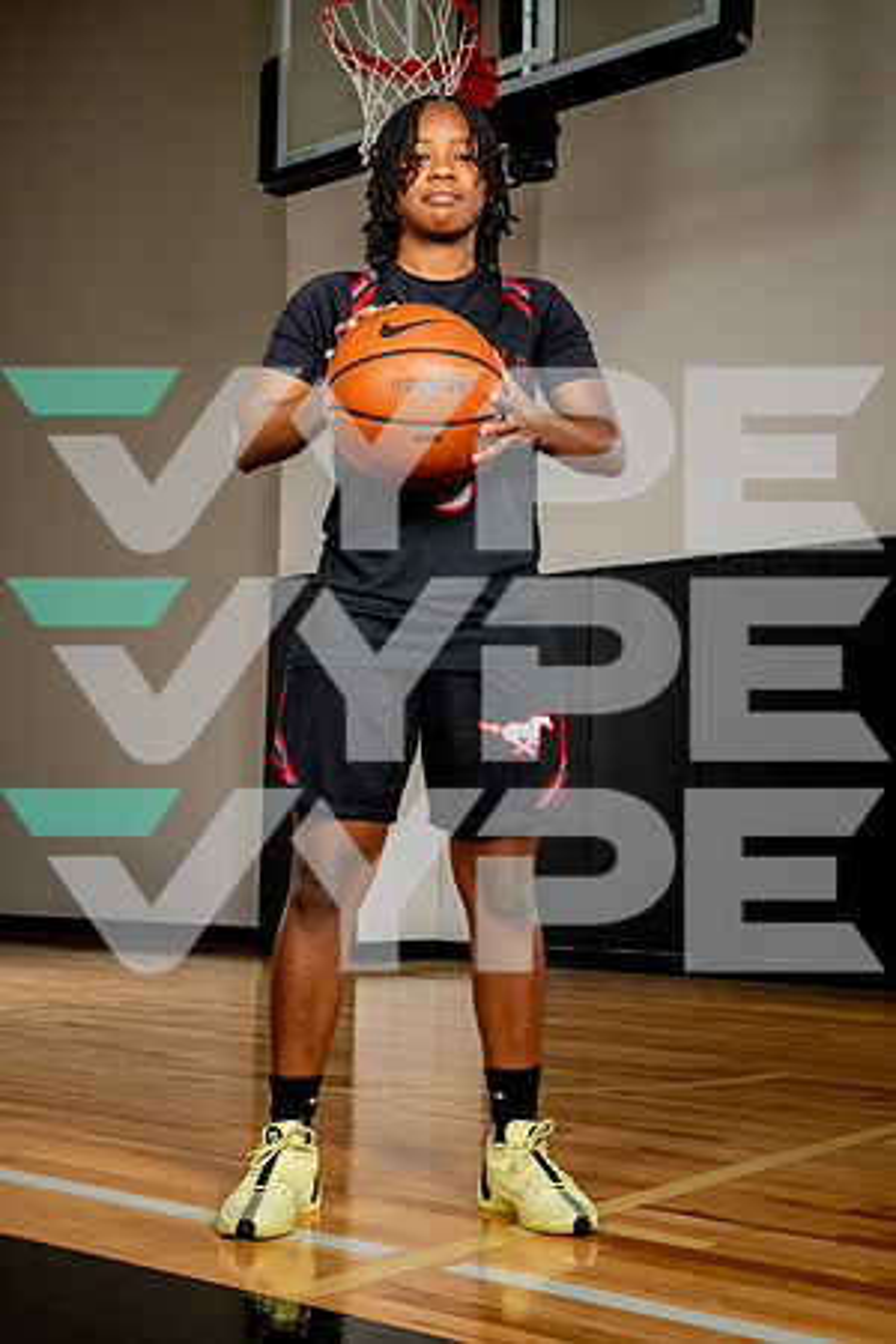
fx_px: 1717
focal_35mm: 46
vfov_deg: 42.7
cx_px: 448
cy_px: 672
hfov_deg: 29.2
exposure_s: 1/500
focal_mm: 46
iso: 250
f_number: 8
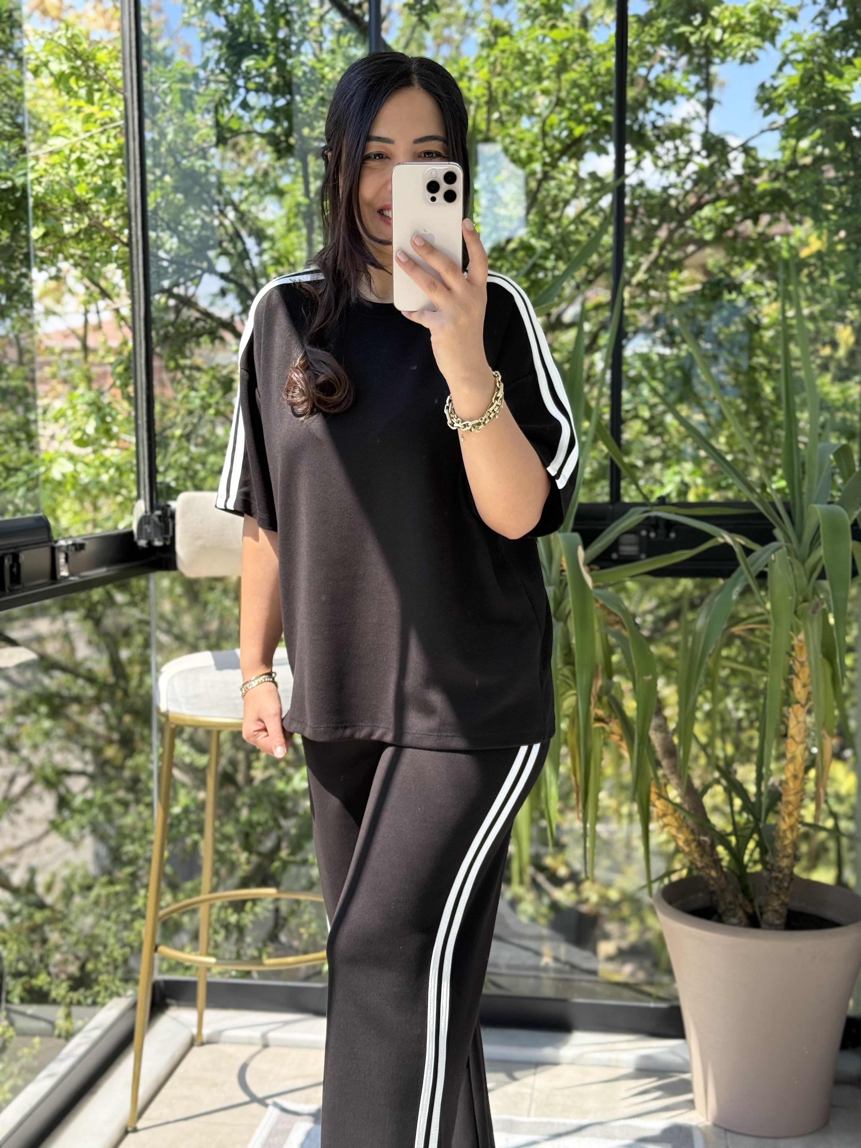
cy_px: 574
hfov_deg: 30.3
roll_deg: +0.6
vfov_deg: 39.7
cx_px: 430
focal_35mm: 48
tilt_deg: -22.4
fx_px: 1592
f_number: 1.78
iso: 64
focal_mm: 6.76
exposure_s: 1/398
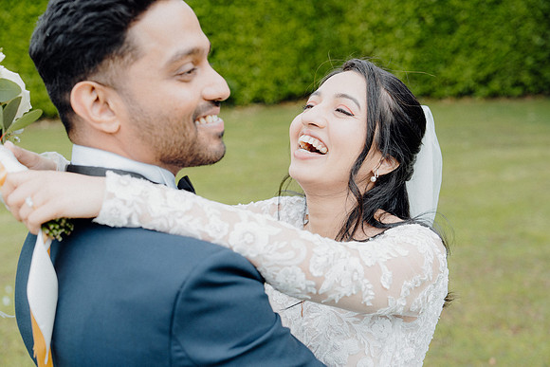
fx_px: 764
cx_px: 275
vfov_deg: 27.0
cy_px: 184
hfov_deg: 39.6
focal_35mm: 50
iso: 125
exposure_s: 1/250
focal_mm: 50
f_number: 3.5
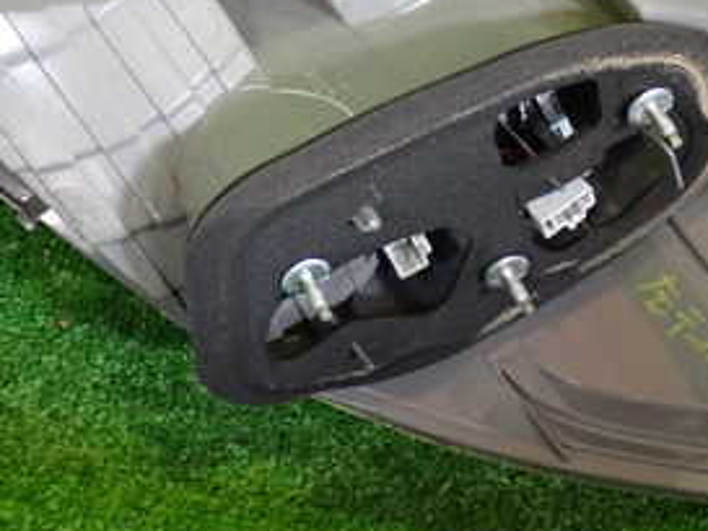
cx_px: 322
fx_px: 1842
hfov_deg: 21.8
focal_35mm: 90
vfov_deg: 16.3
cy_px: 96
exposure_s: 1/25
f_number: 2.8
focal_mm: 7.31
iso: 800
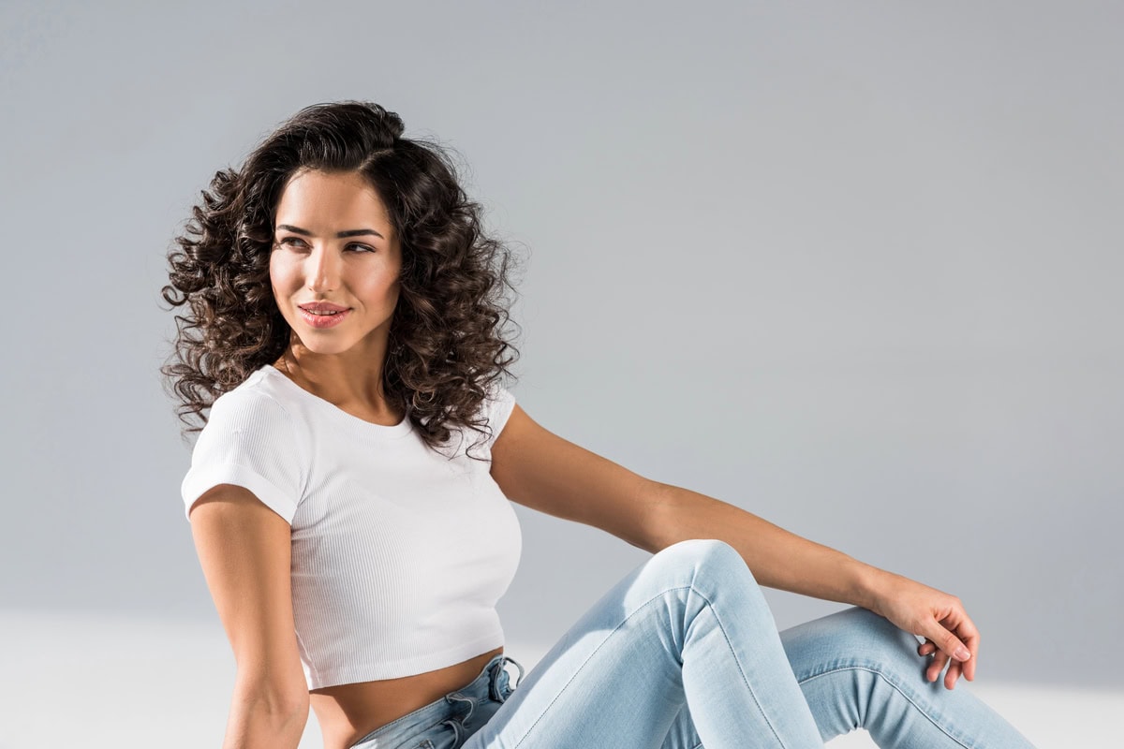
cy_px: 374
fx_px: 4839
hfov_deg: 13.2
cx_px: 562
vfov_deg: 8.9
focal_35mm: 155
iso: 100
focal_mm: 155
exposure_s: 1/250
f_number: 4.5
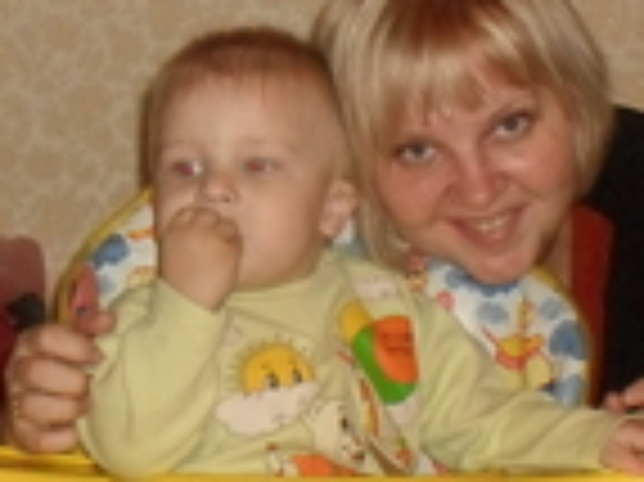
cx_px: 342
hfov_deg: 16.4
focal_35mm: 120
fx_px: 2231
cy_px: 437
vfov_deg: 12.2
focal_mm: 6.3
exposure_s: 1/45
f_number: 8.3
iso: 240
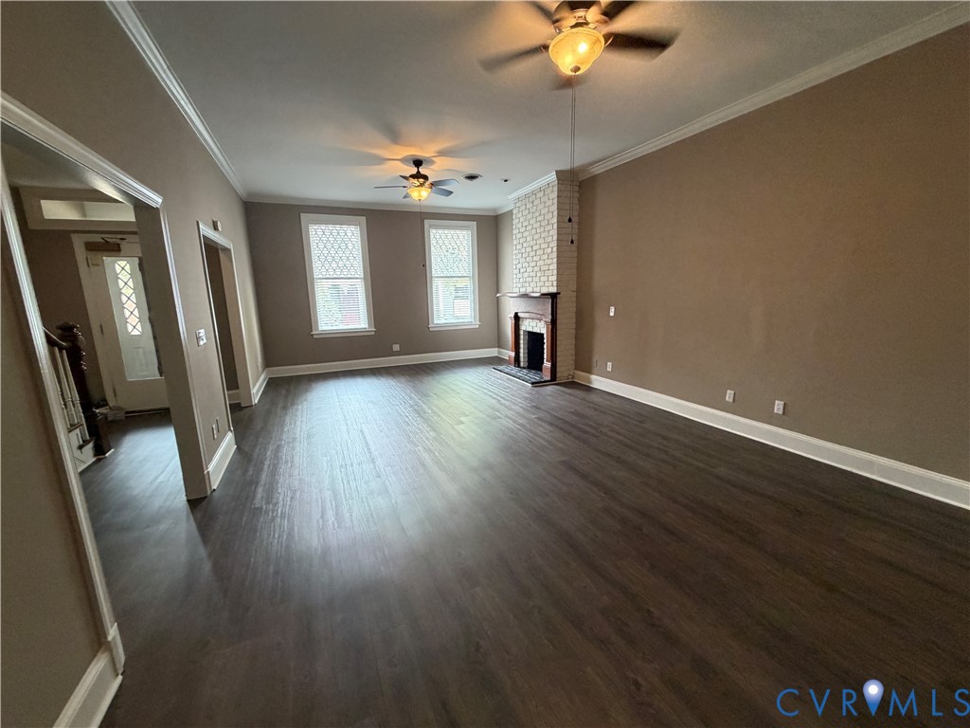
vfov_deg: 85.7
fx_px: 392
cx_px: 485
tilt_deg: -11.1
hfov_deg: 102.1
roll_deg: +1.5
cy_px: 364
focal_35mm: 14
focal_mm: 2.22
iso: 250
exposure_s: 1/60
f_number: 2.2
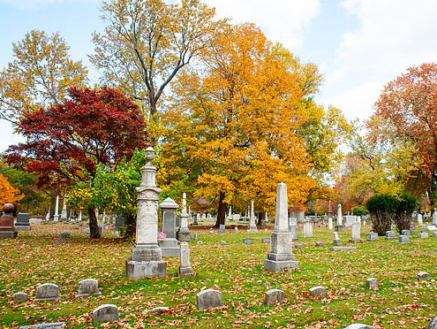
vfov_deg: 51.4
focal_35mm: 27
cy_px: 161
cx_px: 252
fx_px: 341
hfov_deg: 64.9
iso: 400
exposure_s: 1/160
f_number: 10
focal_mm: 24
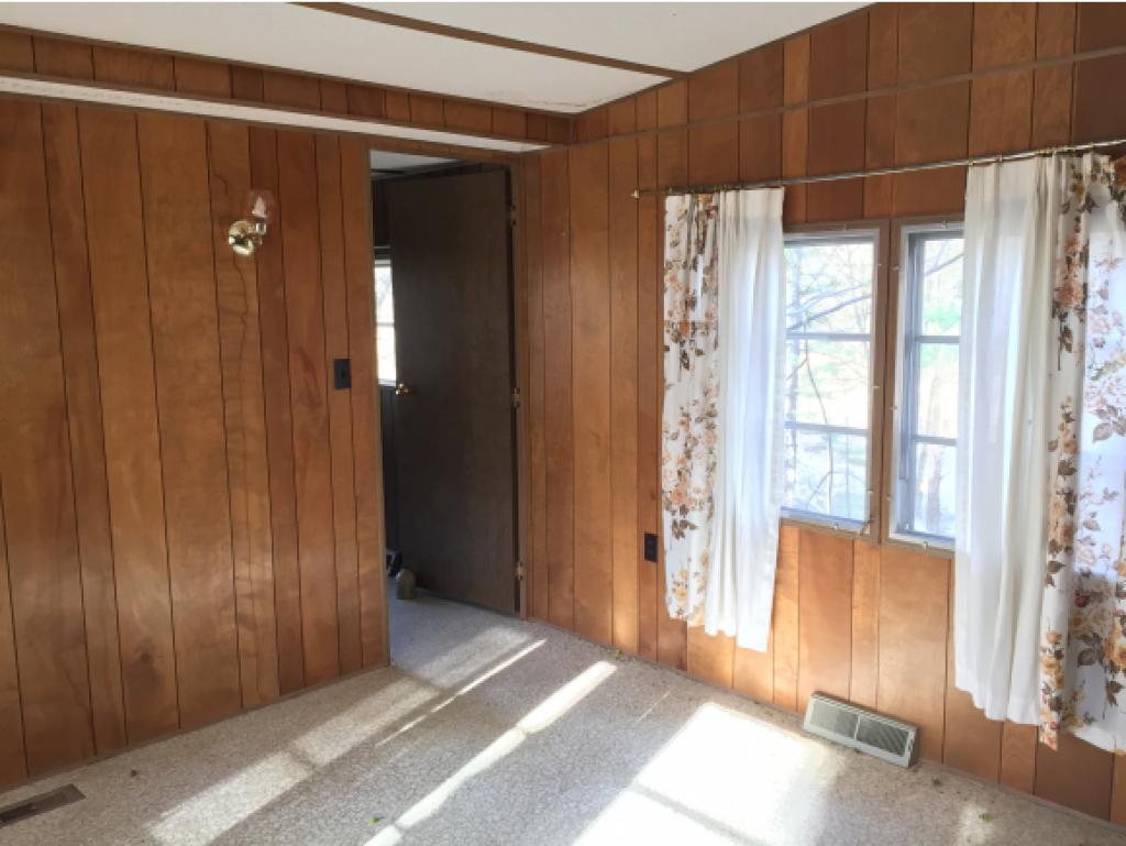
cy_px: 423
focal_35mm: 29
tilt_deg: -8.0
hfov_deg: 61.6
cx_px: 563
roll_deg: +1.4
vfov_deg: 48.3
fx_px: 944
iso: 80
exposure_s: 1/30
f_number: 2.2
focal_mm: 4.15
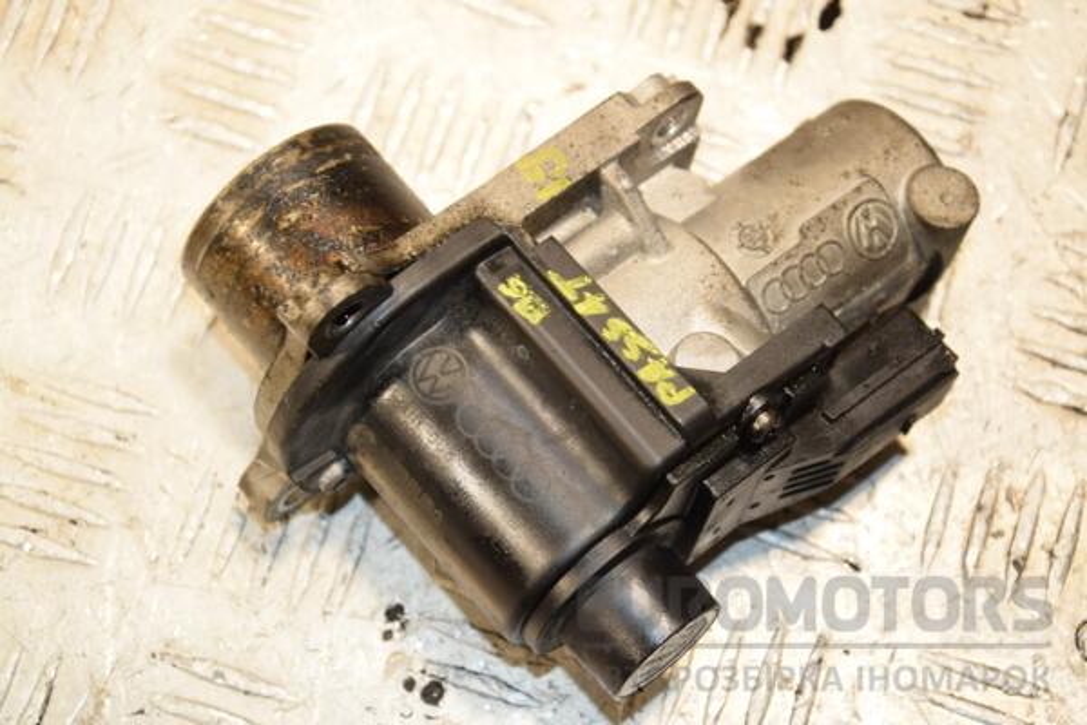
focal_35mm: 87
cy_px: 362
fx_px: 2627
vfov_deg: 15.7
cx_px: 544
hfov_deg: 23.4
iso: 800
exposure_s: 1/200
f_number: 6.3
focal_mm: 58
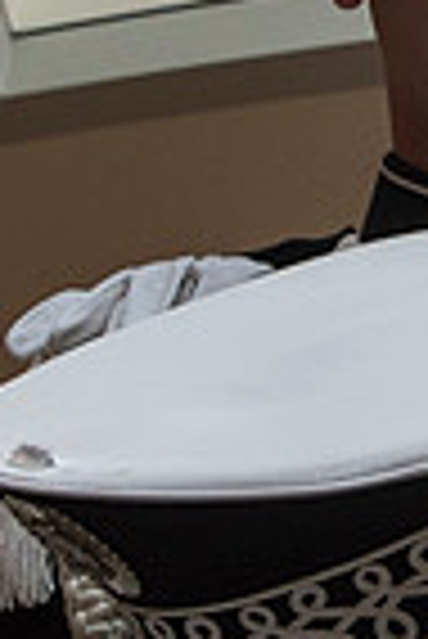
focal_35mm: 161
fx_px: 2864
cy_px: 222
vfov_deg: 12.7
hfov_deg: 8.4
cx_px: 607
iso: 640
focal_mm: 24
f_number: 6.3
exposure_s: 1/320
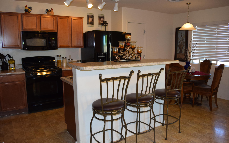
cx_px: 114
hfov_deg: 66.5
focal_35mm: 28
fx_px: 175
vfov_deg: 44.5
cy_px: 70
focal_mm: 18
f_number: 5
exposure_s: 1/100
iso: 800
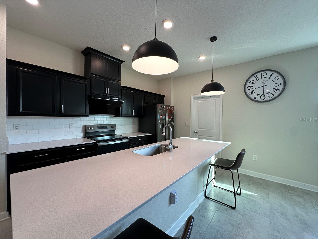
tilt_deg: -0.5
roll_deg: -0.6
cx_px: 159
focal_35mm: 14
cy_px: 120
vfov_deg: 85.7
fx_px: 129
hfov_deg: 102.1
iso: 160
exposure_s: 1/120
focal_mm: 2.22
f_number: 2.2
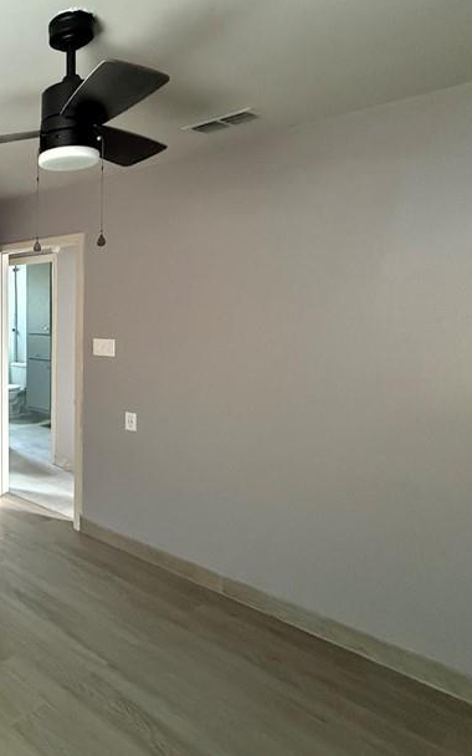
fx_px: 515
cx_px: -91
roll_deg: -0.9
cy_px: 333
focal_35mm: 25
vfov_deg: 72.3
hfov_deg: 37.6
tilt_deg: -1.8
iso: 1000
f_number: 2.2
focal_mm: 2.22
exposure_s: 1/60
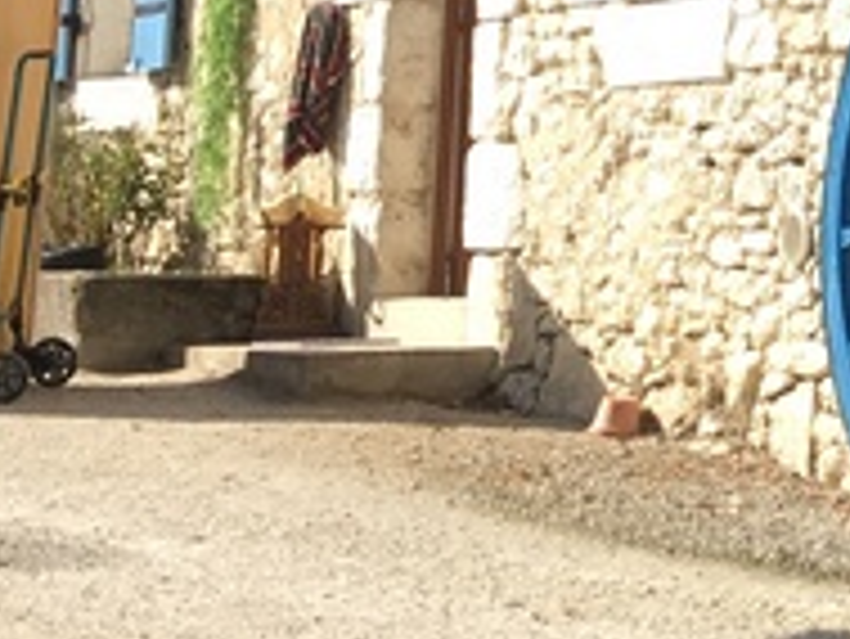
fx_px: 3858
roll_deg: -0.5
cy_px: -279
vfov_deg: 9.2
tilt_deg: +7.6
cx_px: 1749
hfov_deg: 11.3
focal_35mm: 157
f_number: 2.2
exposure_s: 1/777
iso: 25
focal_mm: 4.15
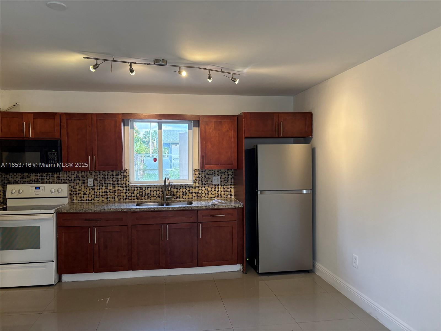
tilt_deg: -0.1
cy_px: 166
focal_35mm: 26
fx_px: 331
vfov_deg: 53.1
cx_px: 220
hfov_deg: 67.3
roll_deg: -0.6
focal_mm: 5.96
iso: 160
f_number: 1.6
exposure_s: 1/120
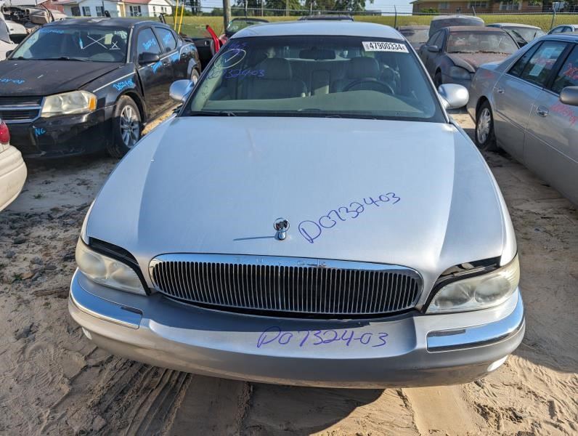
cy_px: 218
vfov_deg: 57.0
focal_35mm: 24
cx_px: 289
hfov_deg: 71.5
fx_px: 401
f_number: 1.68
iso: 21
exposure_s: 1/1572
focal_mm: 6.9
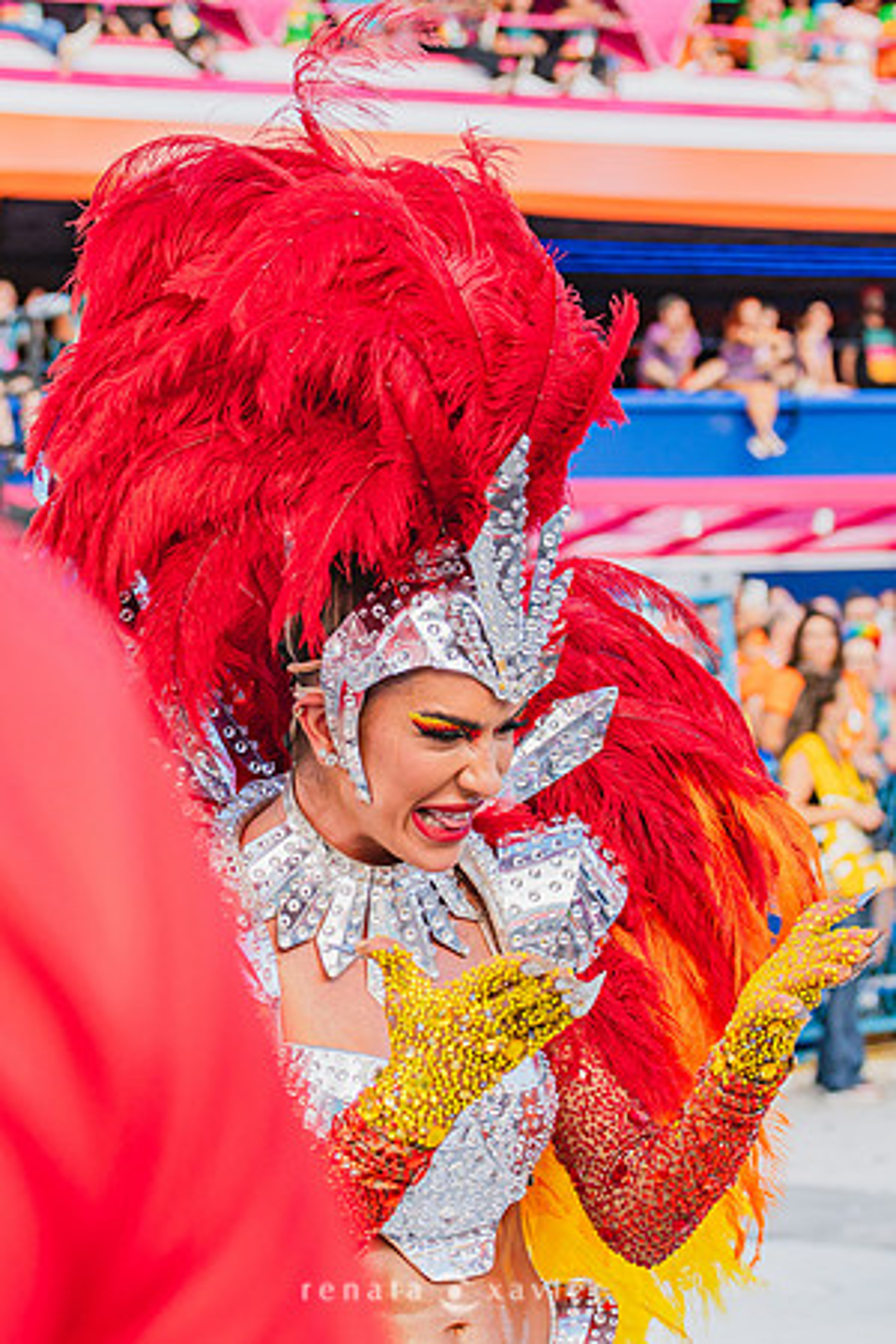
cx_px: 316
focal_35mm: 105
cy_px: 672
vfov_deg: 19.4
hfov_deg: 13.0
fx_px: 3922
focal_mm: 70
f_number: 5.6
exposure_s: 1/1600
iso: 400
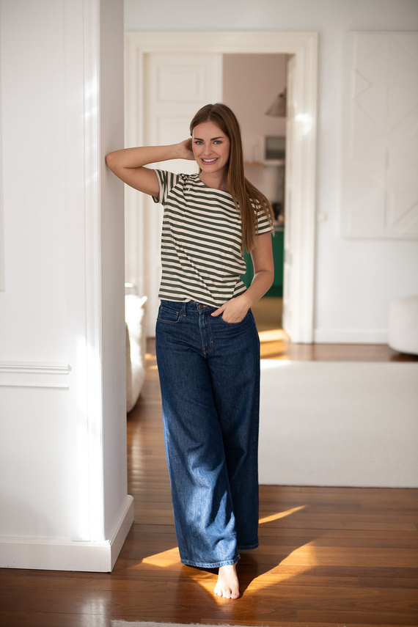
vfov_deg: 39.6
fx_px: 871
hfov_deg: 27.0
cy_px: 314
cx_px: 209
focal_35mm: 50
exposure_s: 1/250
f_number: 2.5
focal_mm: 50
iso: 200
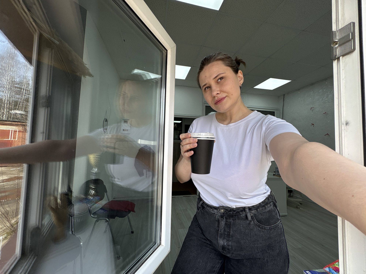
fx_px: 148
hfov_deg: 102.1
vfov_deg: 85.7
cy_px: 137
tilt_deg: +3.1
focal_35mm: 14
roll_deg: -1.3
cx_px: 183
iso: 64
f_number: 2.2
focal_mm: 2.22
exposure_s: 1/451
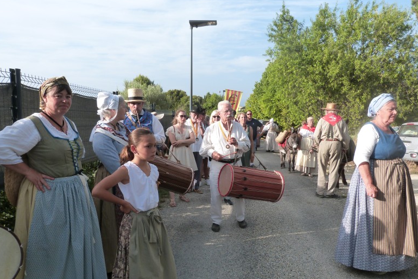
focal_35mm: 27
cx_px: 211
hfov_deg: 67.4
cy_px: 156
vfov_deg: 47.9
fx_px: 314
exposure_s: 1/250
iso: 160
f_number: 5
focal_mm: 4.5
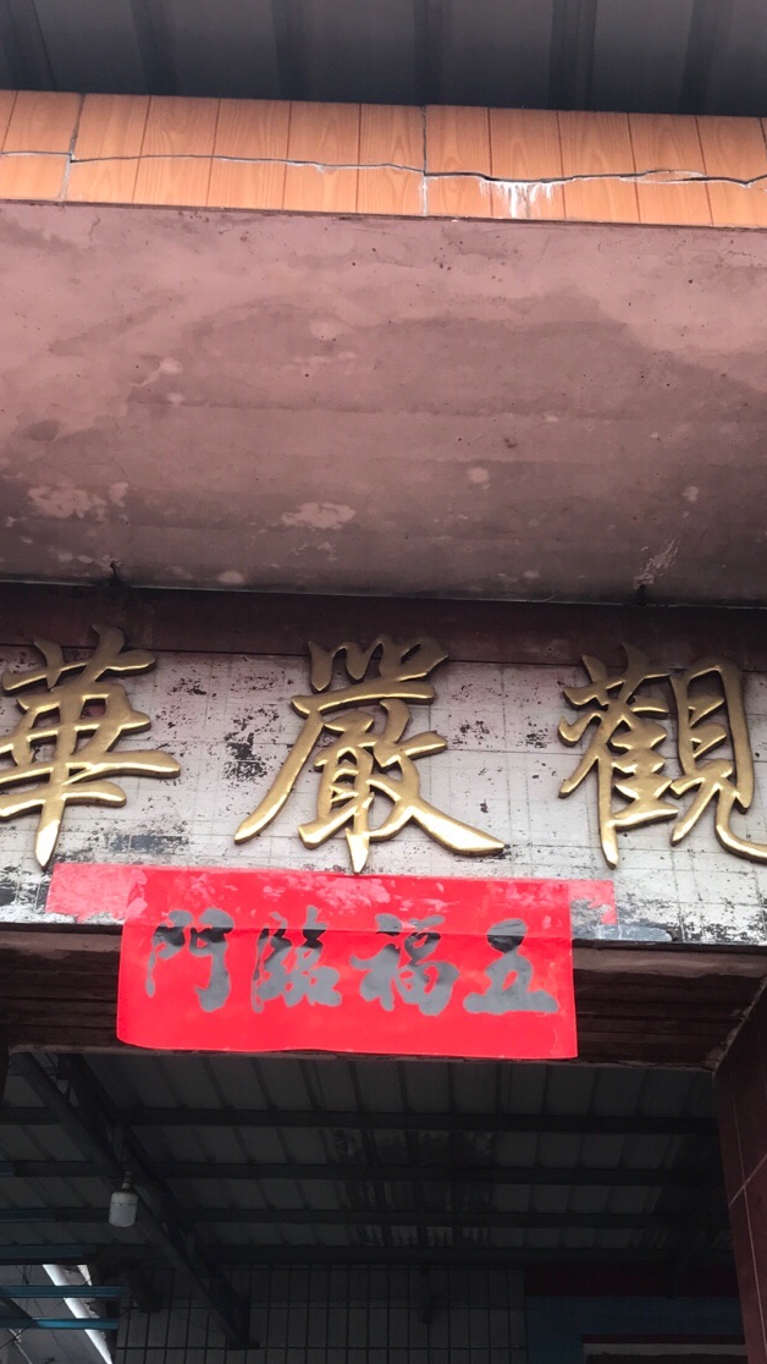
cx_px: 382
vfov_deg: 49.4
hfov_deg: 29.0
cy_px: 681
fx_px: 1482
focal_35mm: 41
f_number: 1.8
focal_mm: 3.99
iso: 25
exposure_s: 1/100
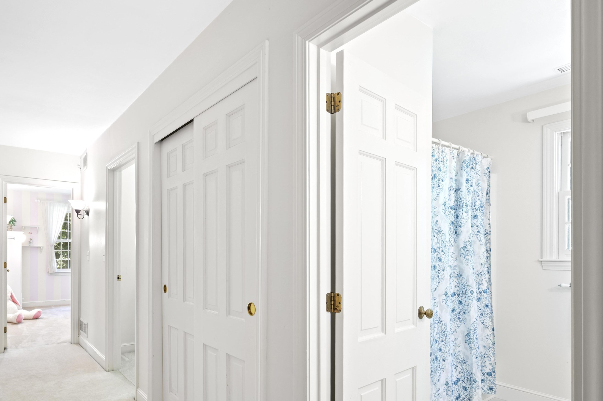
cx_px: 215
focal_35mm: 22
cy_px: 267
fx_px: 363
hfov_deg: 77.5
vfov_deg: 56.6
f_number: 7.1
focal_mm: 15.5
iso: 250
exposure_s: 2
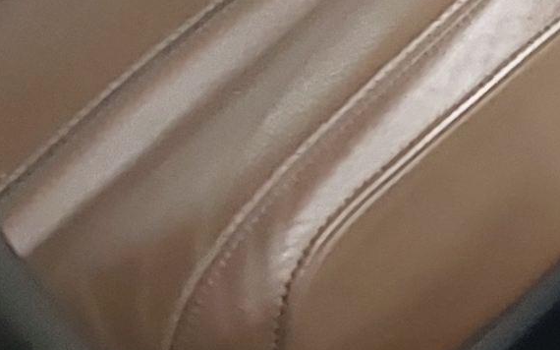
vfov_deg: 7.1
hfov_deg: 10.4
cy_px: -609
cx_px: 1411
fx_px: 2594
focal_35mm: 170
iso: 320
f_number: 1.9
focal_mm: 2.91
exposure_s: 1/60
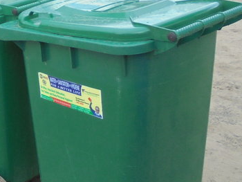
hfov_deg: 22.6
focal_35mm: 76
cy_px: 32
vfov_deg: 19.2
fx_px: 532
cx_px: -80
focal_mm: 4.6
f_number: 3.5
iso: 100
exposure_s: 1/250
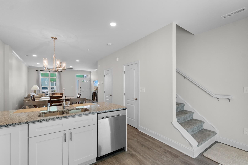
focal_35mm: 15
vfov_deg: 77.3
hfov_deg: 100.4
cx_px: 124
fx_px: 103
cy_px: 82
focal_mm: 10
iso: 100
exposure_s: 1/50
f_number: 4.5
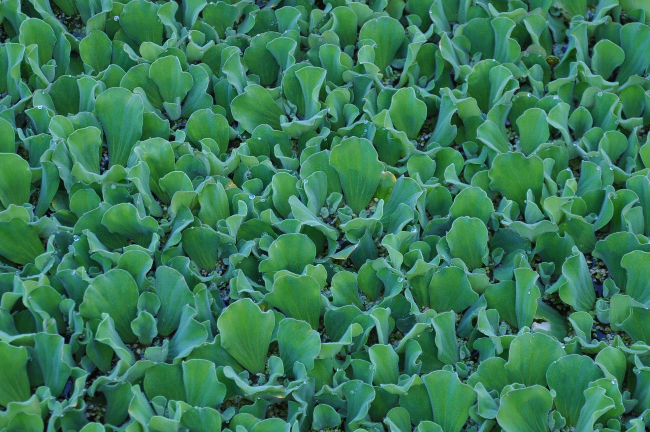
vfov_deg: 9.6
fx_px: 2561
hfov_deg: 14.5
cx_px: 315
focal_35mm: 142
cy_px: 292
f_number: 5
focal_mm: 58
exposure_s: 1/100
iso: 400
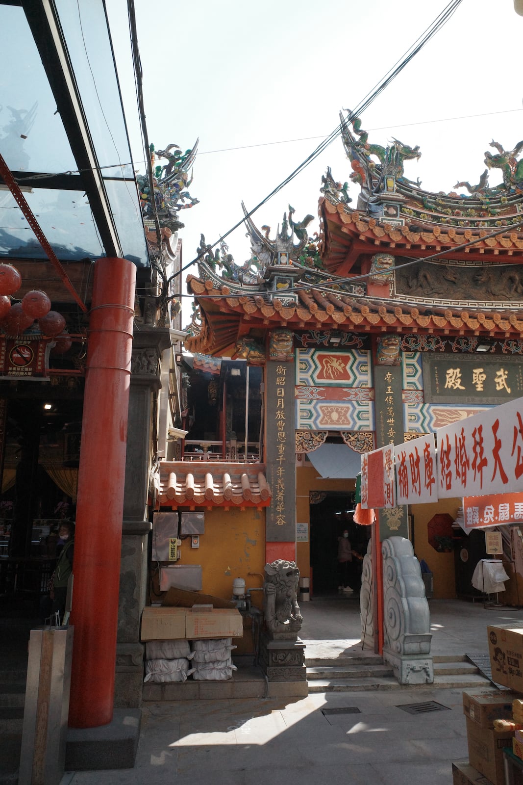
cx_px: 262
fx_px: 610
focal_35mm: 28
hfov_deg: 46.4
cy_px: 392
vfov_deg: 65.5
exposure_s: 1/2500
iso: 1600
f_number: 6.3
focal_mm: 18.3
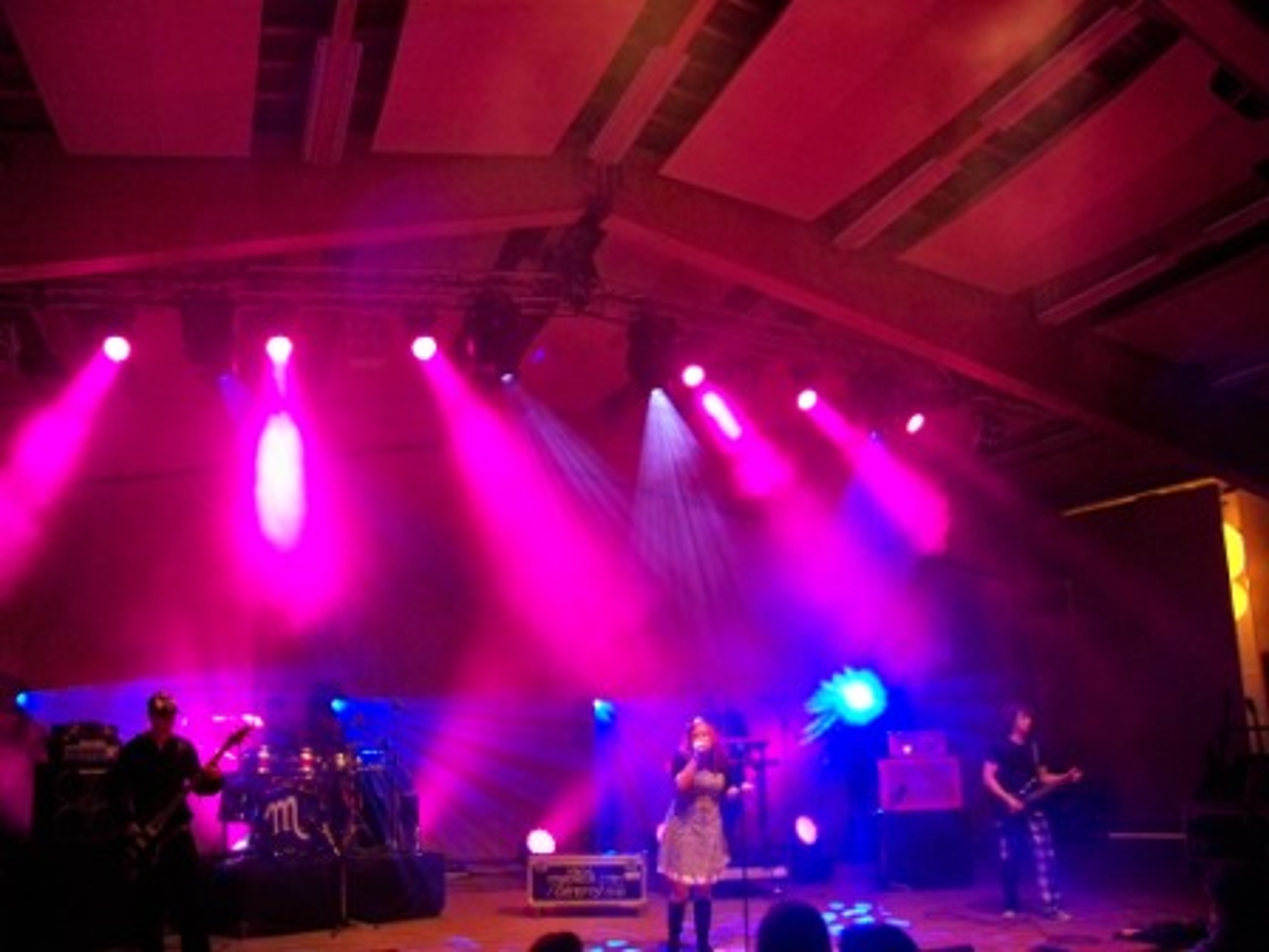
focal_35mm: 33
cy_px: 476
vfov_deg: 42.9
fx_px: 1210
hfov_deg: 55.4
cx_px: 634
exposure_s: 1/30
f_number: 2.8
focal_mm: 5.85
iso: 400
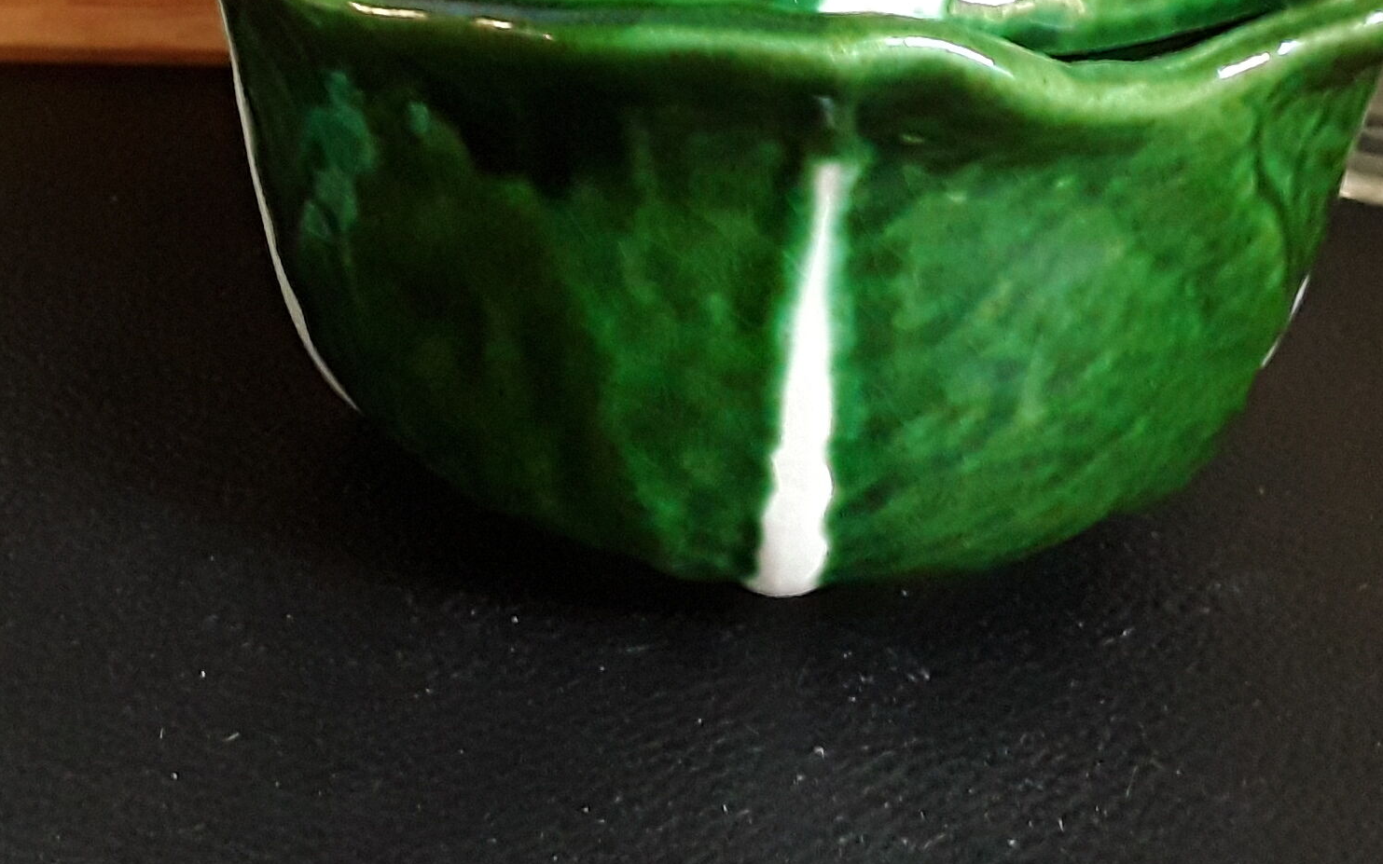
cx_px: 759
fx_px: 2375
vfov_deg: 20.1
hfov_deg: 32.4
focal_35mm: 63
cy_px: 40
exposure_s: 1/25
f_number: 1.9
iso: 400
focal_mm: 2.91
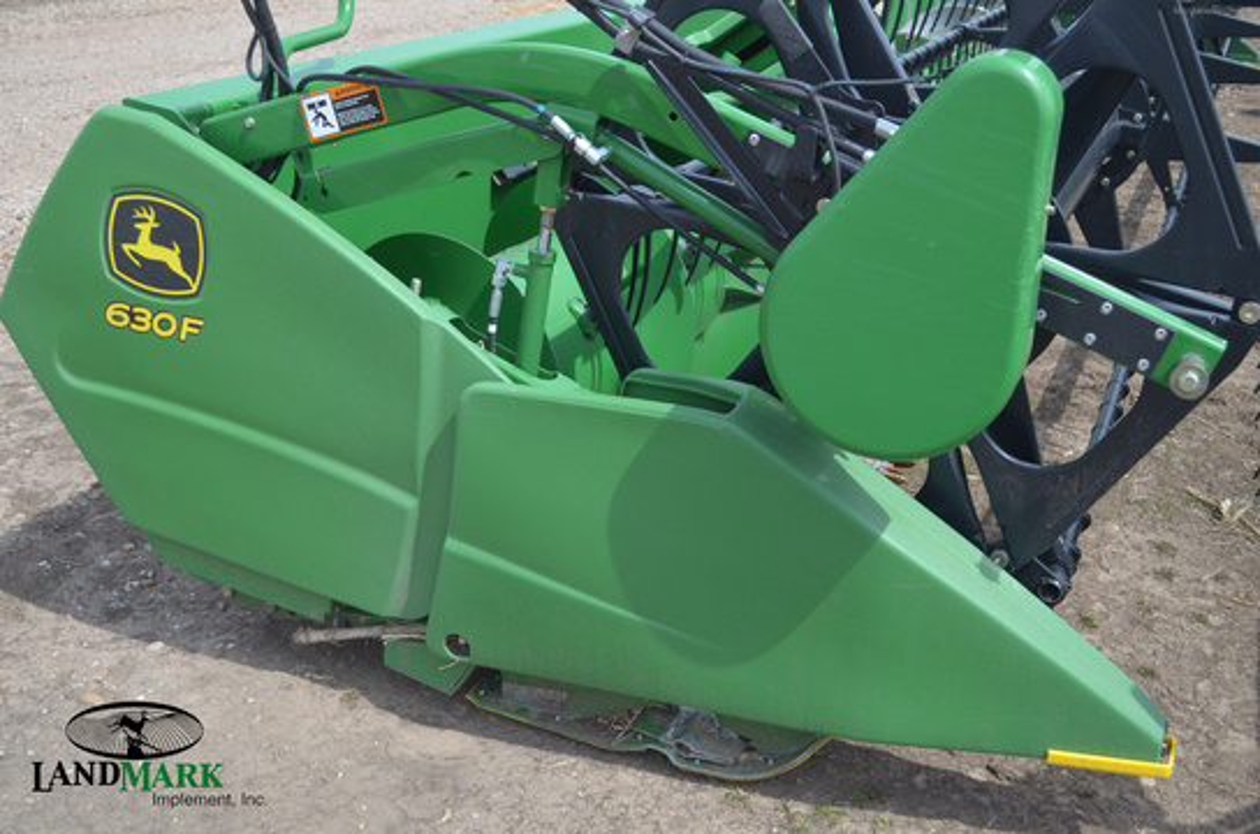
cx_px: 630
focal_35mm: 44
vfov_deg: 30.7
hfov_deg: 45.1
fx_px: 1519
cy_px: 417
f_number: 4.5
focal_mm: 29
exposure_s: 1/1000
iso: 200
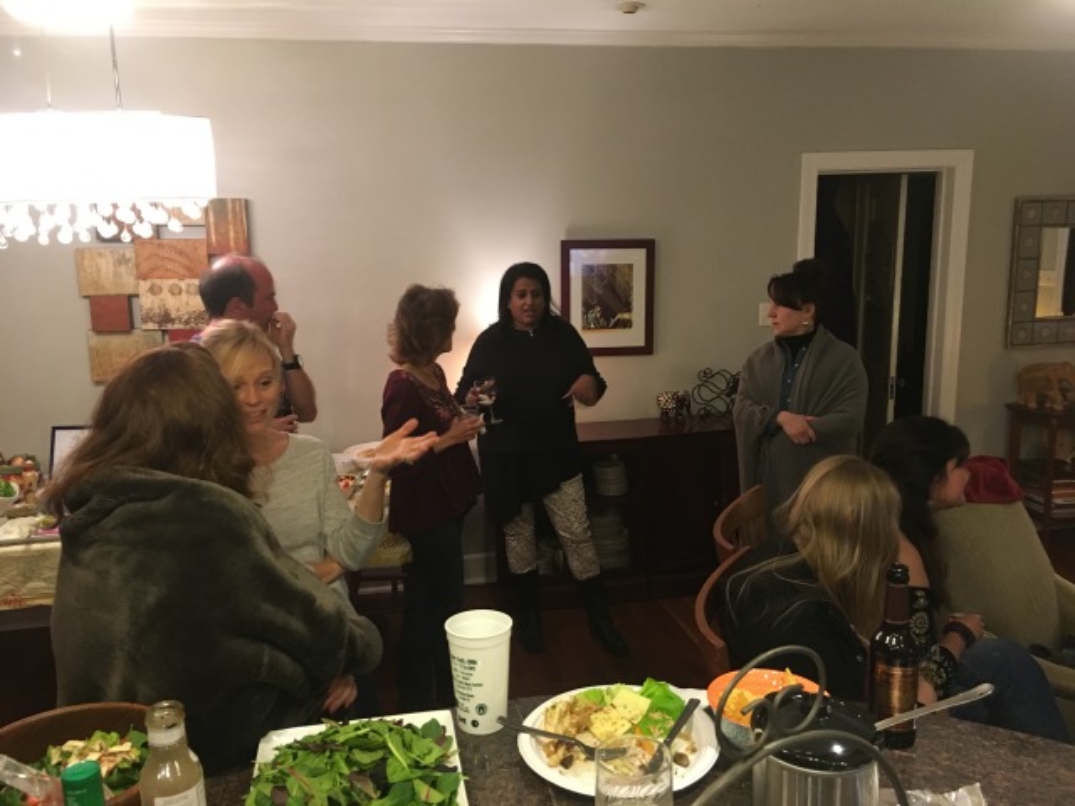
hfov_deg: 61.7
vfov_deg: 48.2
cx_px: 538
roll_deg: +1.5
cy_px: 403
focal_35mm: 29
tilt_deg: -10.1
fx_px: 901
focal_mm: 4.15
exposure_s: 1/15
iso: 200
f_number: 2.2
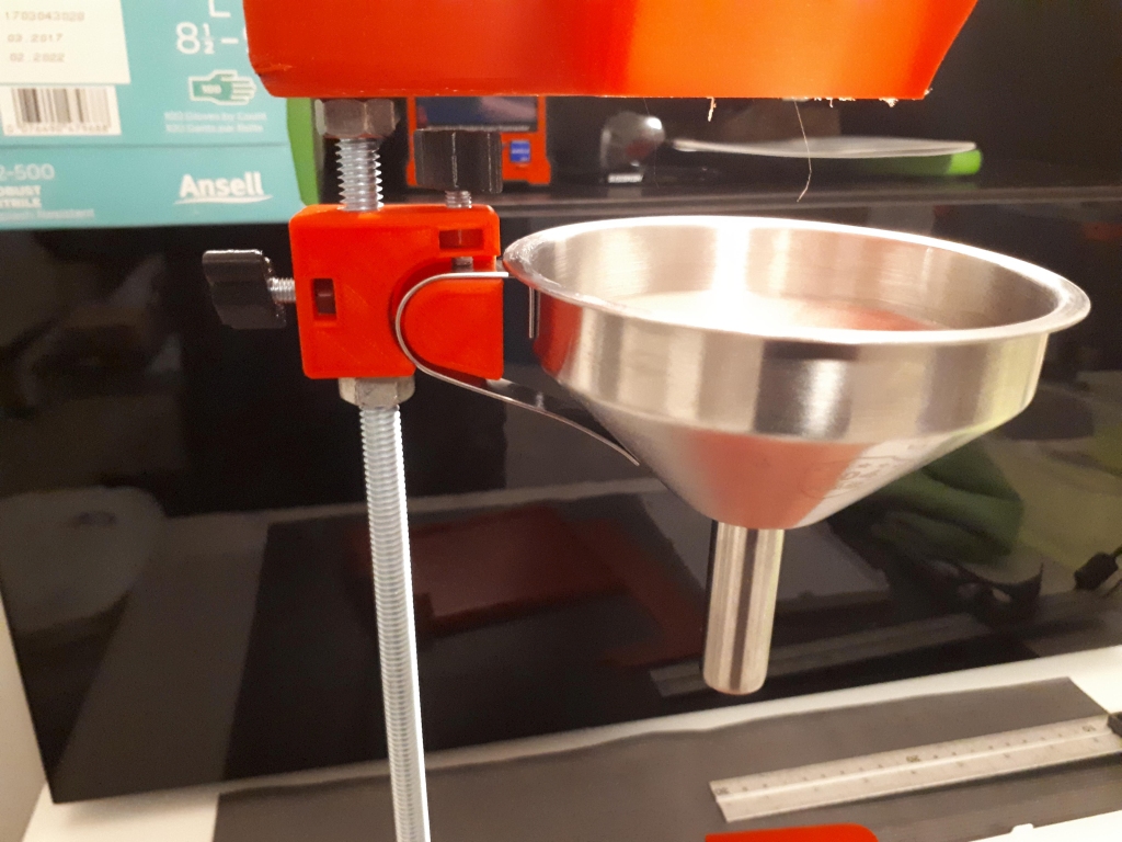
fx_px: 875
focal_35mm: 27
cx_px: 561
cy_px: 421
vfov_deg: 51.4
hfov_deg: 65.3
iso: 1000
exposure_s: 1/10
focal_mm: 3.6
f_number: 1.9
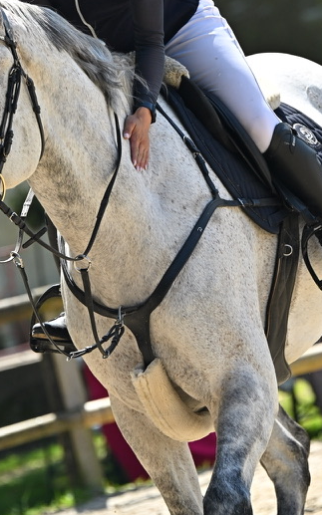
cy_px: 83
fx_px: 6011
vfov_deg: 4.9
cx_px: 128
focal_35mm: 428
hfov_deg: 3.1
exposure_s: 1/1250
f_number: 5
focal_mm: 200
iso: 320
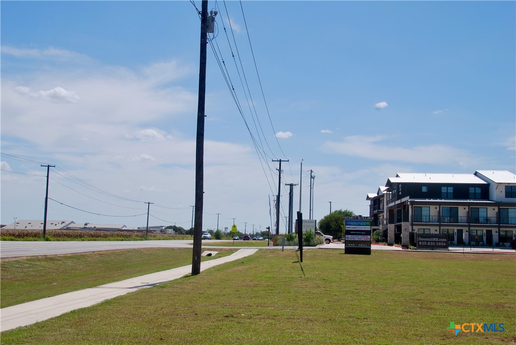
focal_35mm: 48
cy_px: 172
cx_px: 258
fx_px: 689
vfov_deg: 28.1
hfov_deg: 41.1
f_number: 9
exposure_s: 1/320
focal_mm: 32
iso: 100
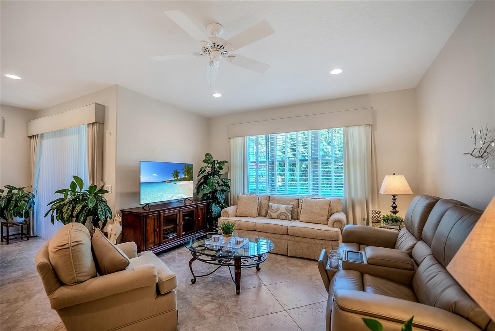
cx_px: 248
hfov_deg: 99.3
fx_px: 210
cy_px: 166
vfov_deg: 76.3
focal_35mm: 15
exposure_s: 1/1250
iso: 1000
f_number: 4
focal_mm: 15.3
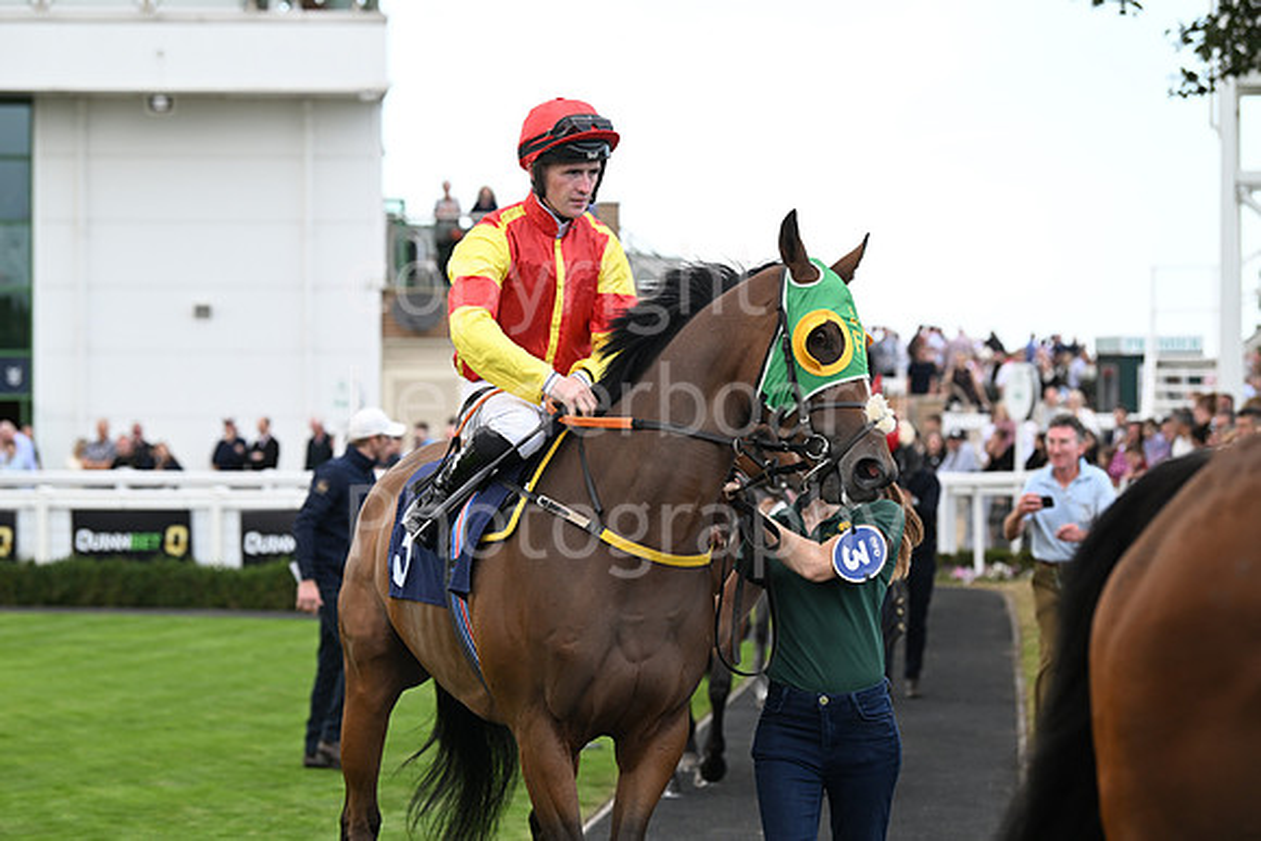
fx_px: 4064
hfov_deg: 17.6
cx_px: 630
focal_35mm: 116
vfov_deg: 11.8
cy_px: 420
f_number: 4.5
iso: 800
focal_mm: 116
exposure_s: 1/1000
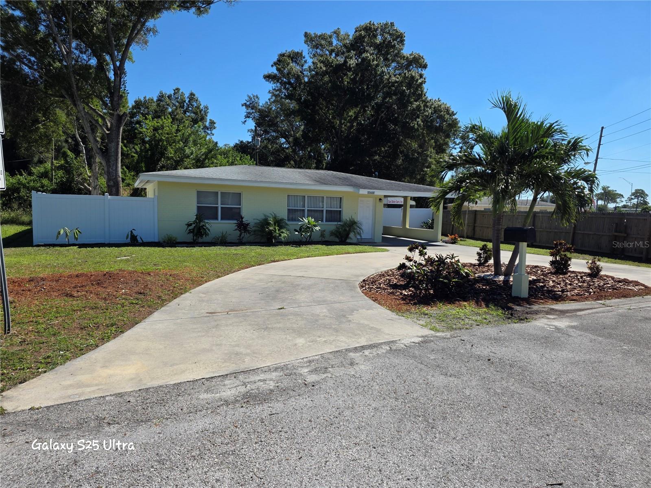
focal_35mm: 23
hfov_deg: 73.9
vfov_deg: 58.9
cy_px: 244
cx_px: 326
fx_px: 433
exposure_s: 1/5778
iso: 80
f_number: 1.7
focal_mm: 6.3
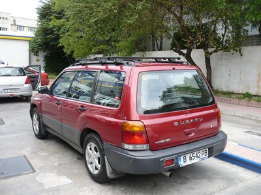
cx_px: 130
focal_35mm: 35
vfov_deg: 40.7
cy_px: 98
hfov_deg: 52.6
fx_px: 264
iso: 100
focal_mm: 5.8
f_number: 2.8
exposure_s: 1/250
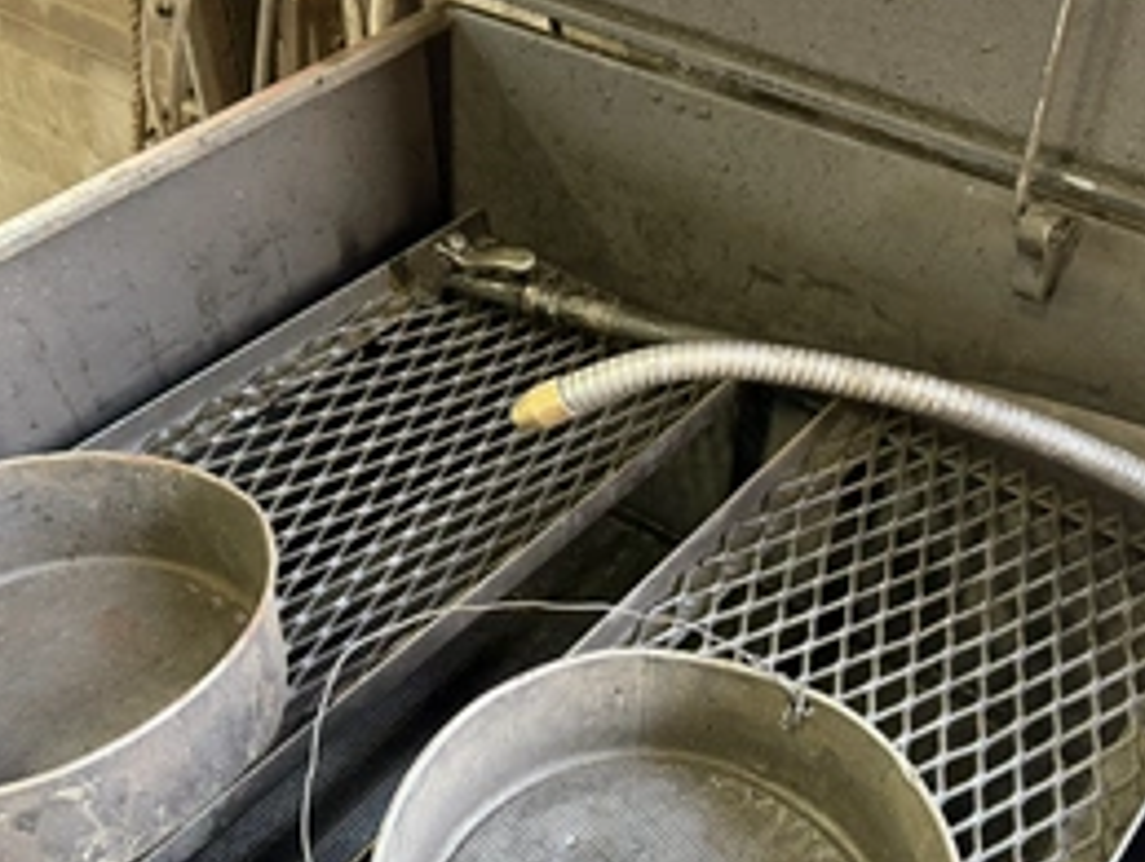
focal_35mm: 37
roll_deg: +2.1
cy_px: 561
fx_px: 1226
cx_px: 584
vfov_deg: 38.4
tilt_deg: -44.9
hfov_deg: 50.1
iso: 640
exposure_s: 1/60
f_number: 1.78
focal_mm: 6.76
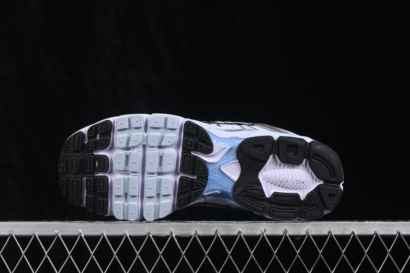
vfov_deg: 18.2
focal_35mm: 75
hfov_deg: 27.0
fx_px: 854
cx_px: 205
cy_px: 136
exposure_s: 1/80
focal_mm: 50
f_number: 8
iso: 160
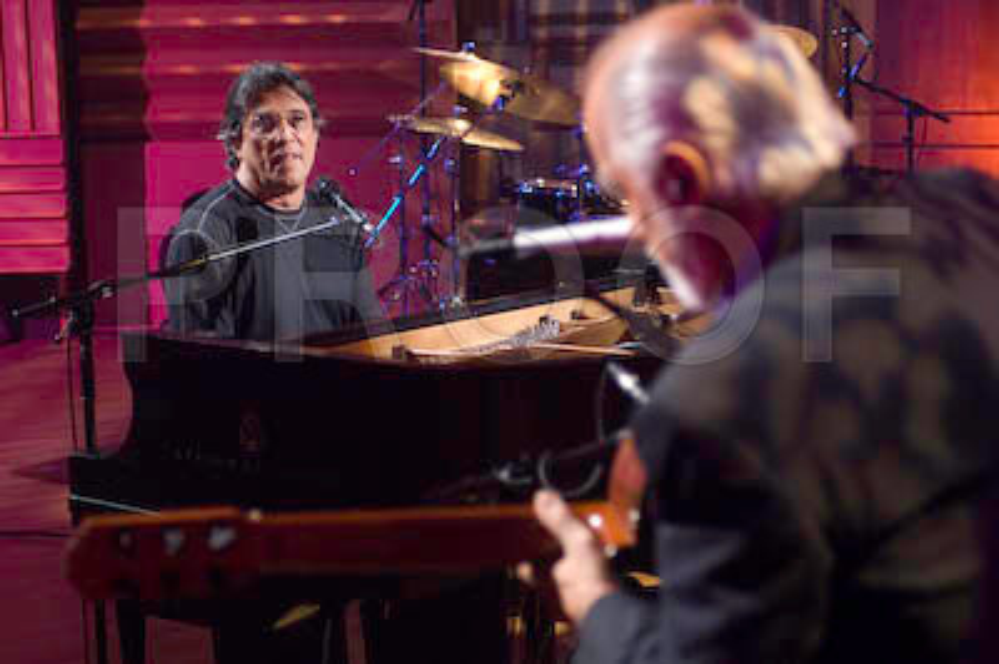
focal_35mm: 75
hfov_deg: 27.0
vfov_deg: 18.2
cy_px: 332
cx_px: 500
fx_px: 2079
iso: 800
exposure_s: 1/60
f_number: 2.8
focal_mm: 50
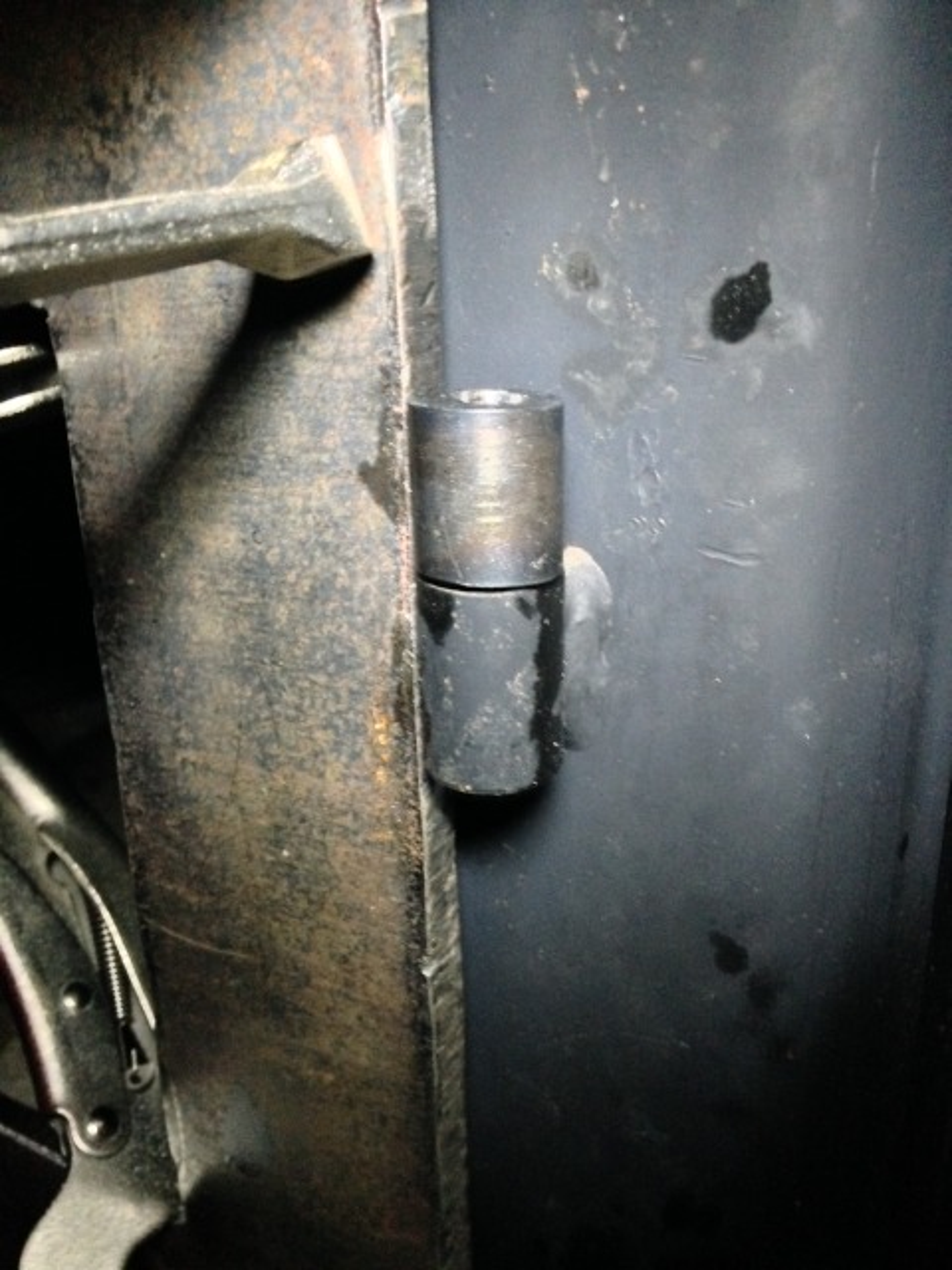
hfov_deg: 42.9
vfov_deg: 55.4
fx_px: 1210
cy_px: 635
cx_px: 476
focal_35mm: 33
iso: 800
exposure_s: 1/15
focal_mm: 4.1
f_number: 2.4
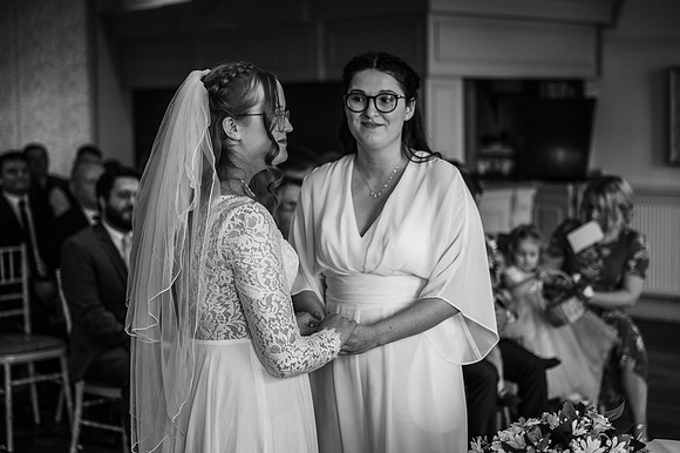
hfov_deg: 30.5
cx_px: 340
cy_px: 226
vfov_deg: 20.6
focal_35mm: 66
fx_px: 1246
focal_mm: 66
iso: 400
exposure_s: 1/200
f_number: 2.8
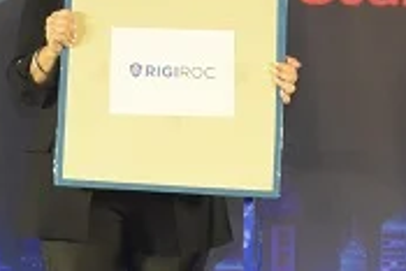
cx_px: 128
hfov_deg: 9.0
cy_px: 111
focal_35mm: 228
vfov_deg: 6.0
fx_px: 2573
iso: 1600
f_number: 6.3
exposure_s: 1/125
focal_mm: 38
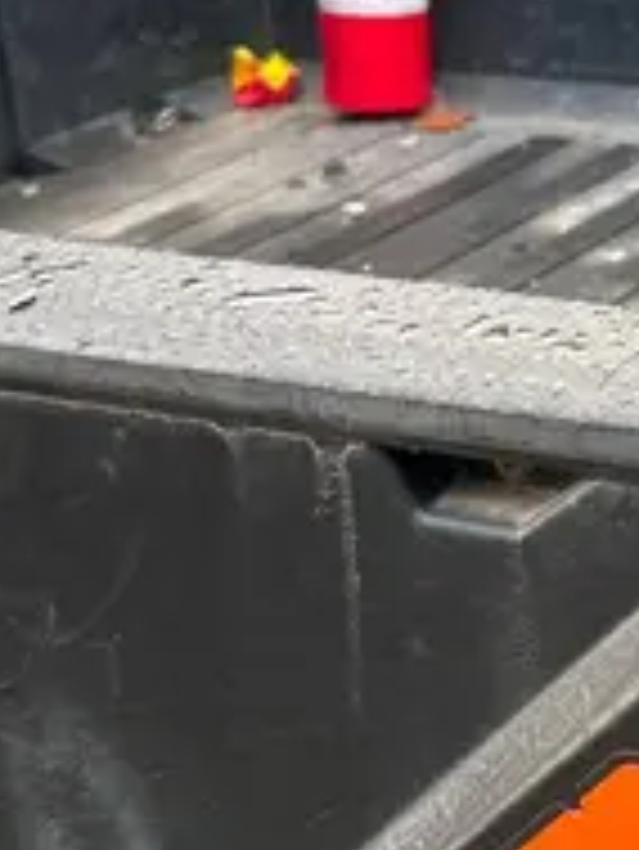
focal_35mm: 101
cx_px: 968
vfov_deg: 19.4
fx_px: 2483
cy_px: 304
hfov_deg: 13.8
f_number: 1.5
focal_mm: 5.7
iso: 80
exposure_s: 1/121
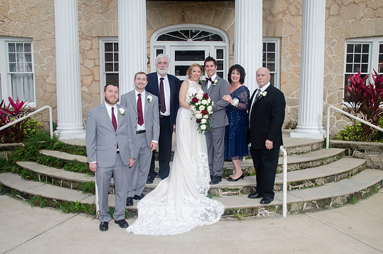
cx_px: 192
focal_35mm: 30
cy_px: 127
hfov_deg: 62.0
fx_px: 318
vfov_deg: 43.4
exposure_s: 1/250
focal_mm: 20
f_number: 9
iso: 100
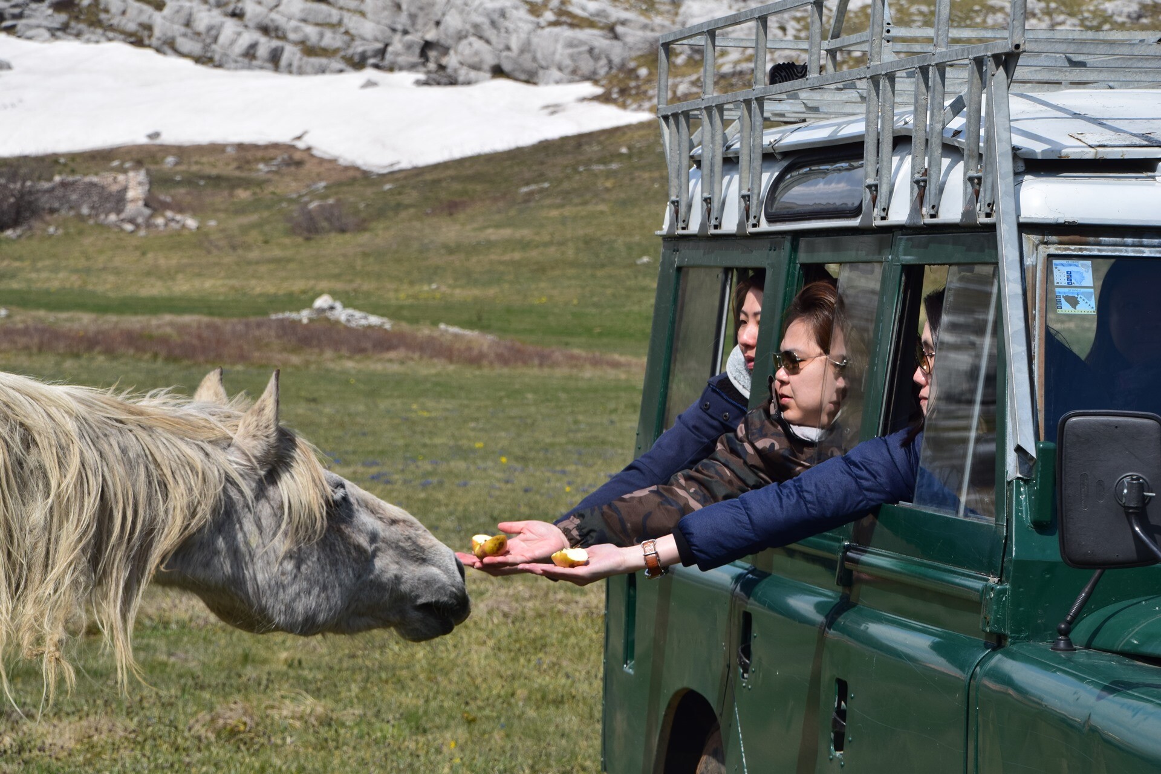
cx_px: 580
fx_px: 4450
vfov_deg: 9.9
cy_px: 387
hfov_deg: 14.9
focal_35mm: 138
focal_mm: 92
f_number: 11
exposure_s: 1/500
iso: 200
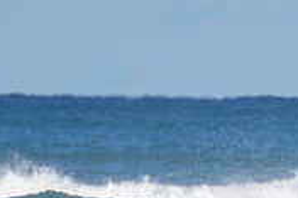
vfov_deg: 0.5
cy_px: 272
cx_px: 230
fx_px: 22701
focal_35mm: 2745
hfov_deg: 0.8
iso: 1100
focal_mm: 800
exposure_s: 1/2000
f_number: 11
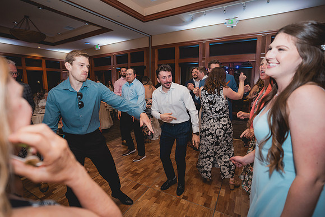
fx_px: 154
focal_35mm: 17
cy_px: 108
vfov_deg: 70.5
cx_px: 162
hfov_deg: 93.3
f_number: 2.8
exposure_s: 1/60
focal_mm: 17
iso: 1000
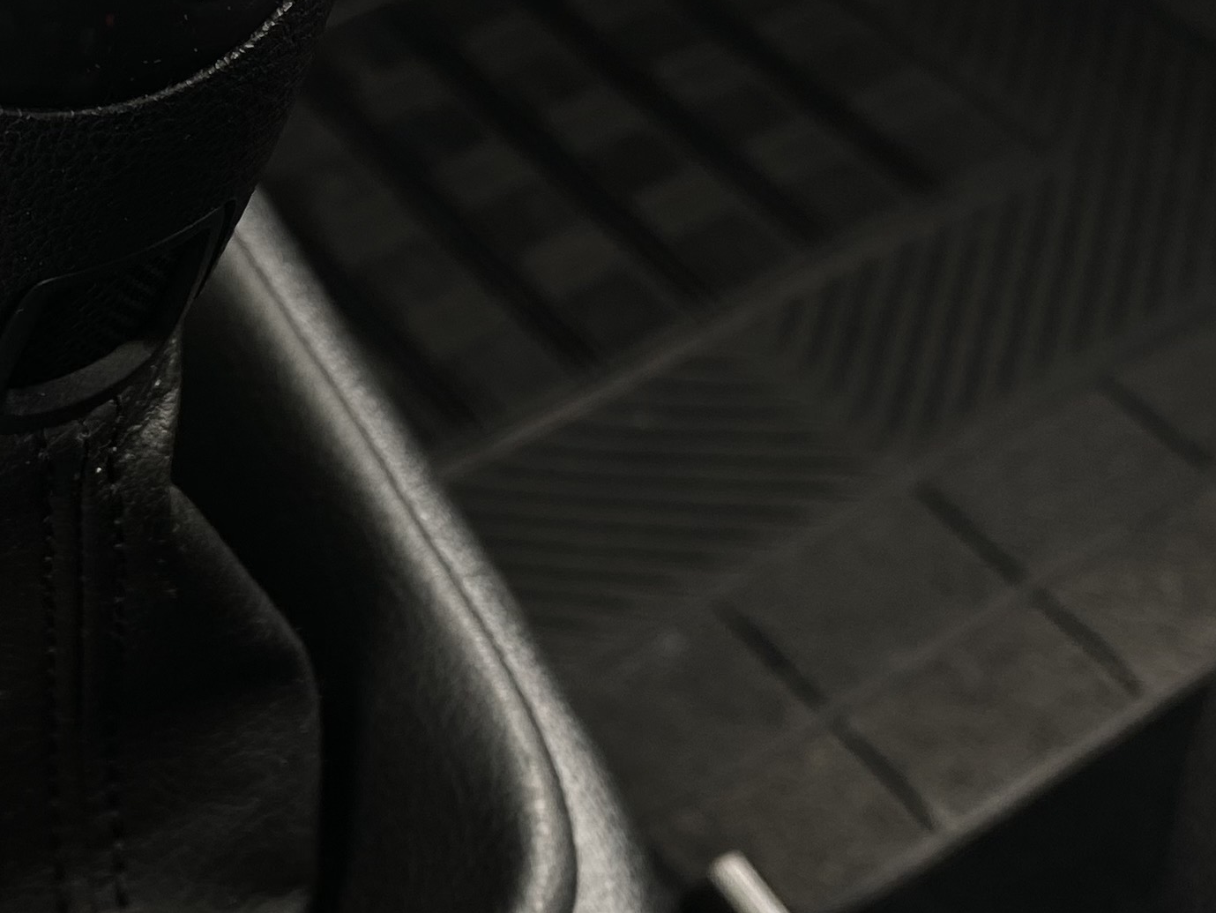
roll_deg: +1.1
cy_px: 116
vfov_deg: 19.1
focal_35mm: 76
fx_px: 2670
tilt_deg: -41.4
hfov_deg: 24.6
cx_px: 42
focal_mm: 4.25
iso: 80
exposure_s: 1/121
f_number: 1.8
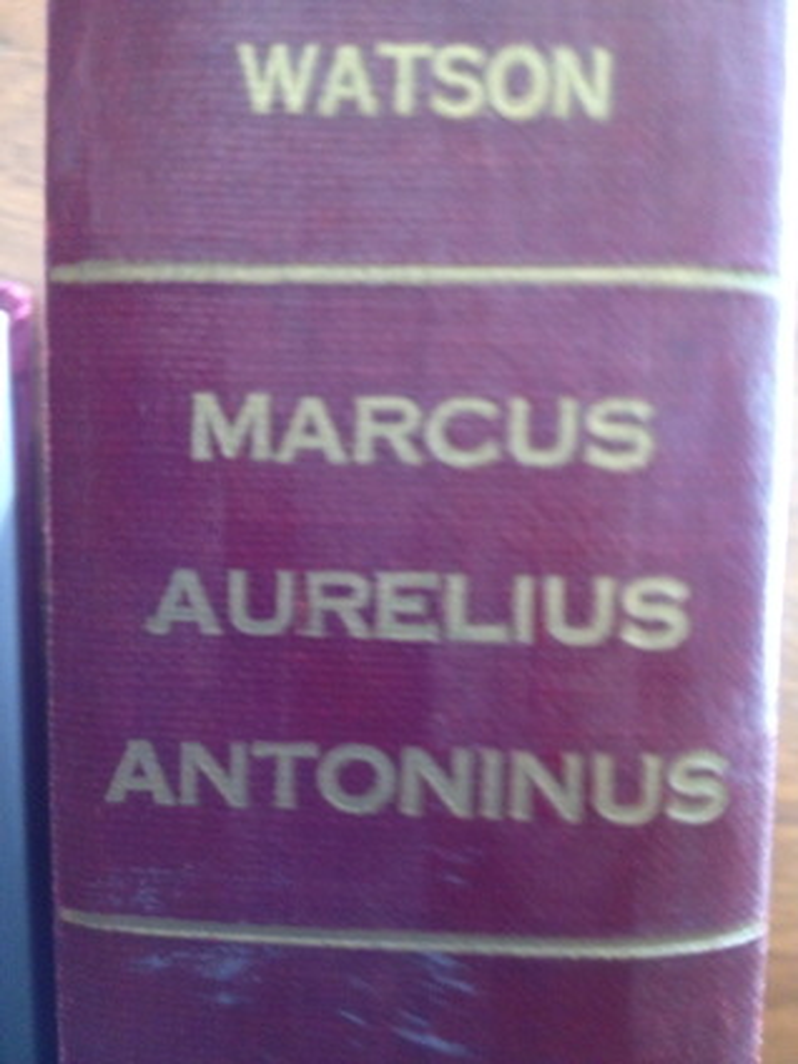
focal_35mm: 35
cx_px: 399
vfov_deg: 52.6
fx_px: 1076
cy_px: 532
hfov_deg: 40.7
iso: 320
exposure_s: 1/20
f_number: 2.4
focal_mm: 4.28
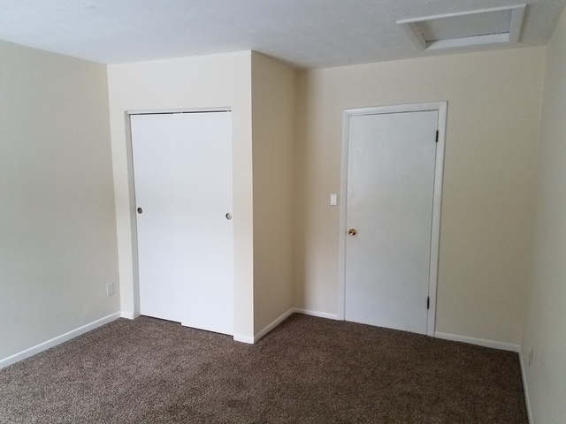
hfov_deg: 67.3
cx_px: 283
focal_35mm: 26
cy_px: 212
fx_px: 425
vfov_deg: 53.1
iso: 200
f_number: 1.7
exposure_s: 1/60
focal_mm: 4.2
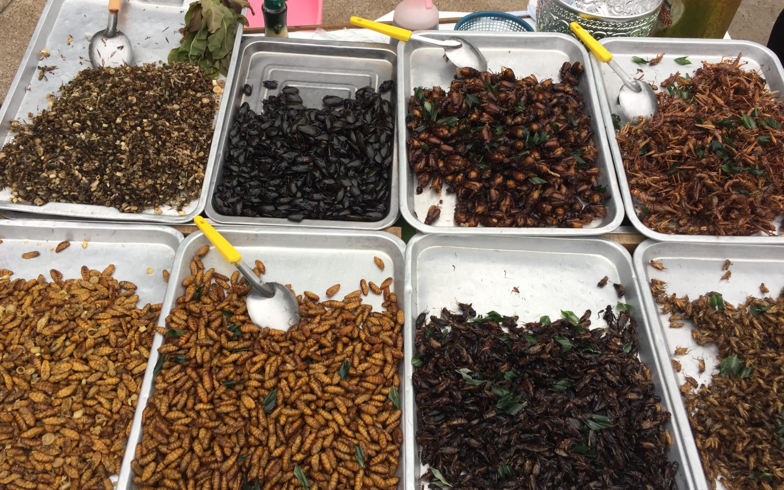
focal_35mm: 31
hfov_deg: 61.2
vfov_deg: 40.6
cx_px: 389
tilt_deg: -52.0
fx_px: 662
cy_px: 253
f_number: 2.2
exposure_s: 1/100
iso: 40
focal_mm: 4.15
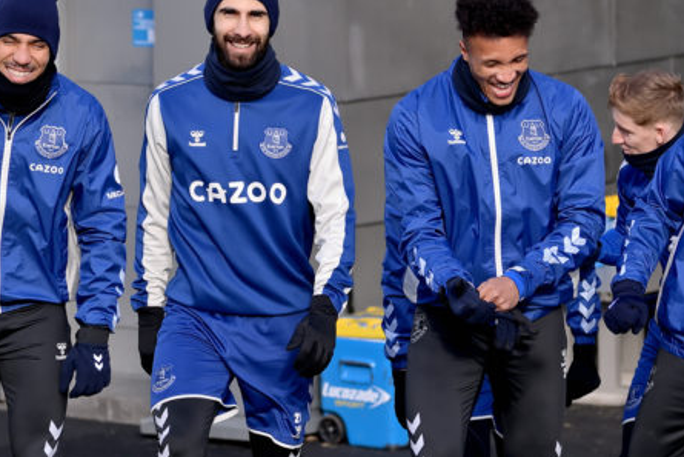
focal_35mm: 160
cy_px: 285
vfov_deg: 8.6
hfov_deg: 12.8
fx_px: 3041
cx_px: 372
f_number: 2.8
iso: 500
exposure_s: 1/1600
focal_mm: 95
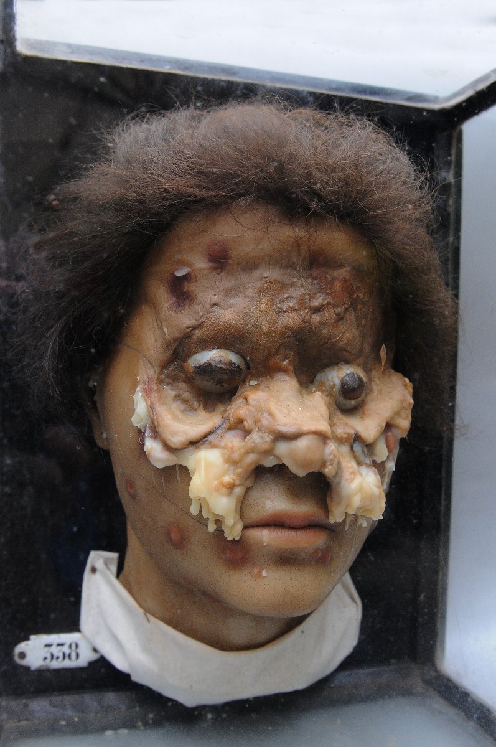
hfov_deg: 36.8
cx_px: 248
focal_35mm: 36
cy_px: 374
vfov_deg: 53.2
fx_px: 746
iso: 1600
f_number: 5.6
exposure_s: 1/160
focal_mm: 24
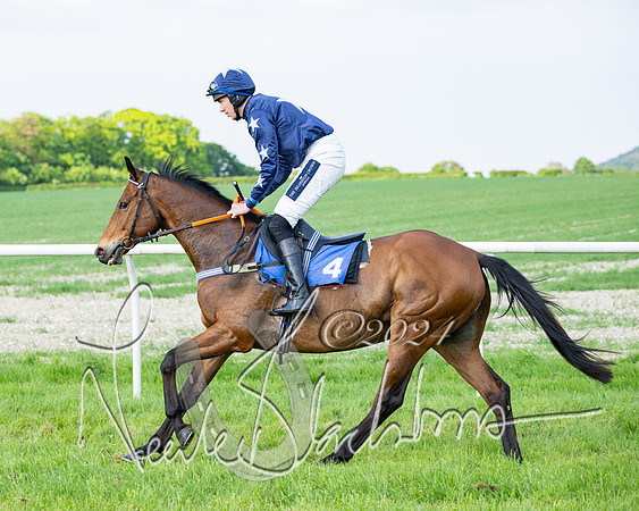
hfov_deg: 16.2
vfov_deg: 13.0
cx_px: 215
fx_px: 2234
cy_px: 230
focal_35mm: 118
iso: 400
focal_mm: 92
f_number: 4
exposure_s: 1/1600
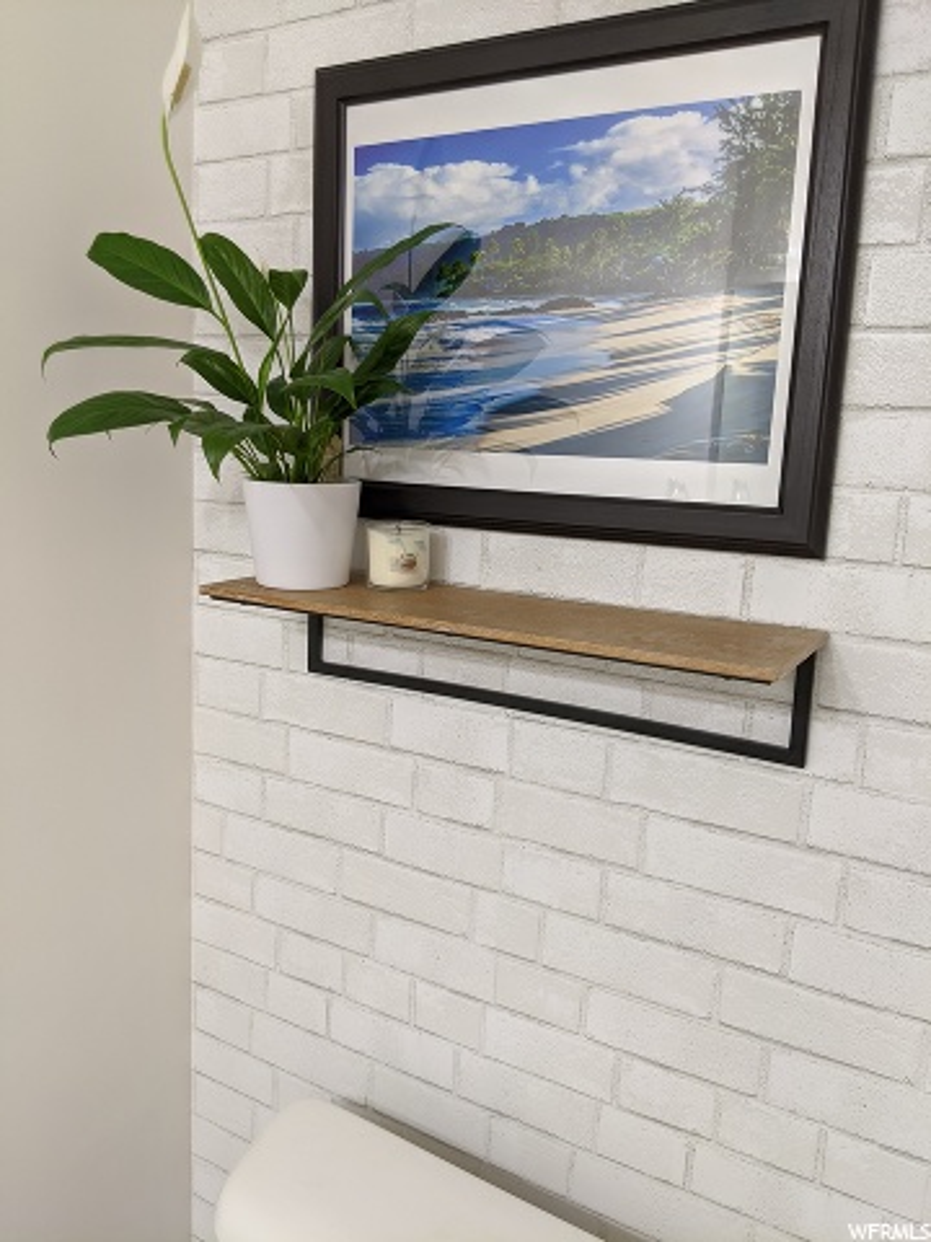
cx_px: 466
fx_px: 968
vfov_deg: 65.3
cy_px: 621
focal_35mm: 27
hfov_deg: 51.4
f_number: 1.8
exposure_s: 1/40
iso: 116
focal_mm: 4.44
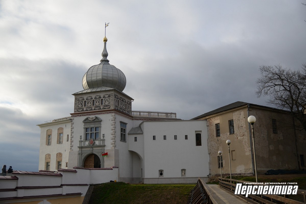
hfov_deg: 50.7
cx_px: 153
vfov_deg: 35.1
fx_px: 323
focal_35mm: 38
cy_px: 102
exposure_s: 1/8000
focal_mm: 38
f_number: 4
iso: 1000
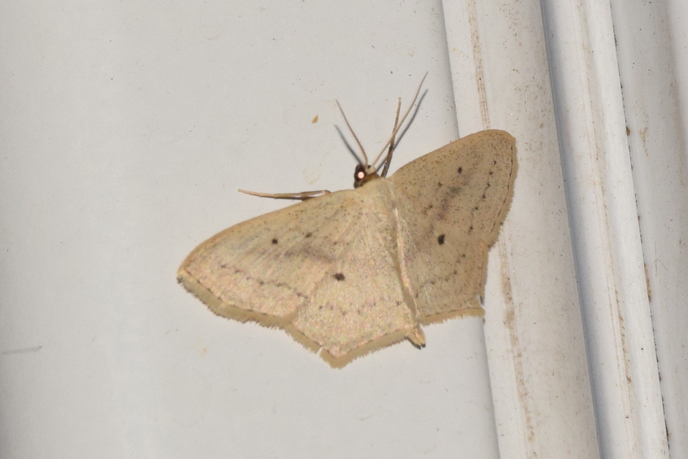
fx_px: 4013
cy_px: 230
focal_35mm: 210
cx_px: 344
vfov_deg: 6.5
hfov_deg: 9.8
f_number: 16
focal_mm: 140
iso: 500
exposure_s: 1/160
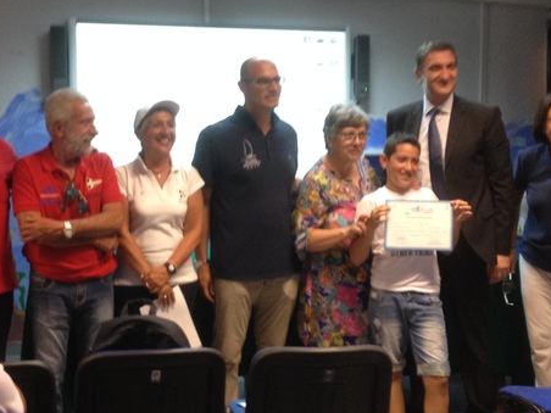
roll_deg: +0.4
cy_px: 185
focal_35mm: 62
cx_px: 226
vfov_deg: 23.6
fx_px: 987
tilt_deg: -6.9
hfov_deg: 31.1
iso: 125
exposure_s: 1/20
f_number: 2.4
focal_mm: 4.28
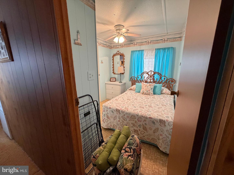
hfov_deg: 102.1
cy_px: 88
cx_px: 117
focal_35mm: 14
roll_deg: +0.9
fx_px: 95
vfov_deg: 85.7
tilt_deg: -12.0
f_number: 2.2
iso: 400
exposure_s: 1/60
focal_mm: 2.22
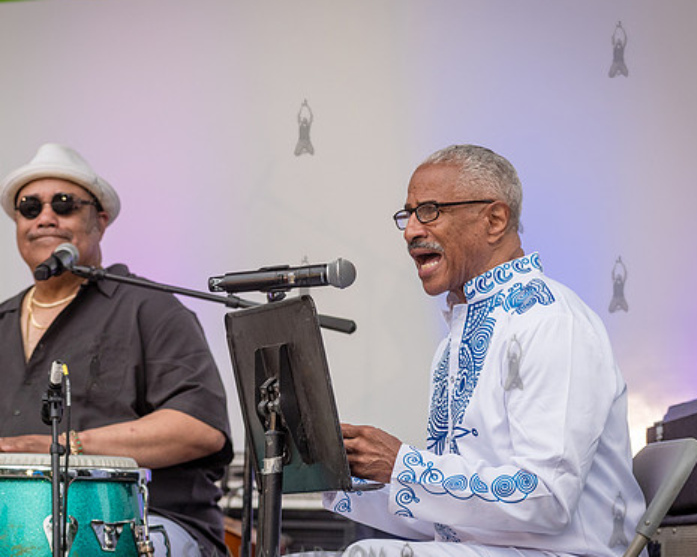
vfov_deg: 9.5
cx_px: 408
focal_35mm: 163
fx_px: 3362
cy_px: 238
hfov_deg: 11.8
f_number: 4.5
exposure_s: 1/800
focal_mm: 112
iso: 1000
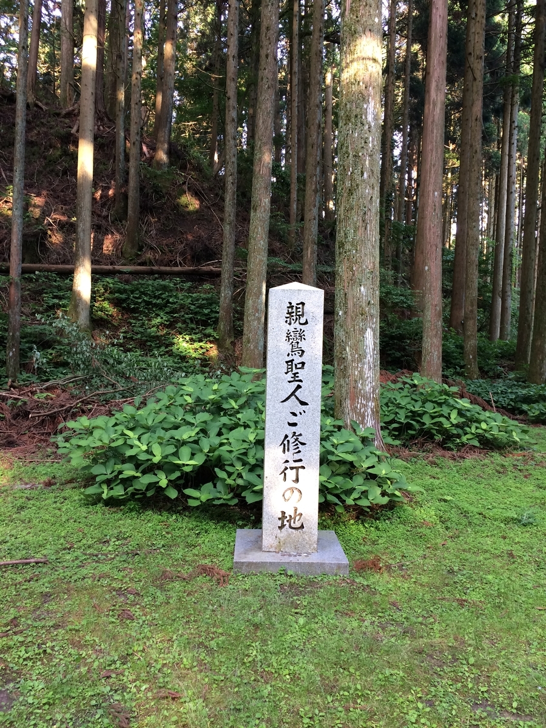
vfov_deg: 61.7
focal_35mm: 29
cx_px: 273
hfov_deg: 48.2
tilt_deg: -2.7
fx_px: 610
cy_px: 364
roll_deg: -1.9
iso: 40
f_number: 2.2
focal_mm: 4.15
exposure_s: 1/30
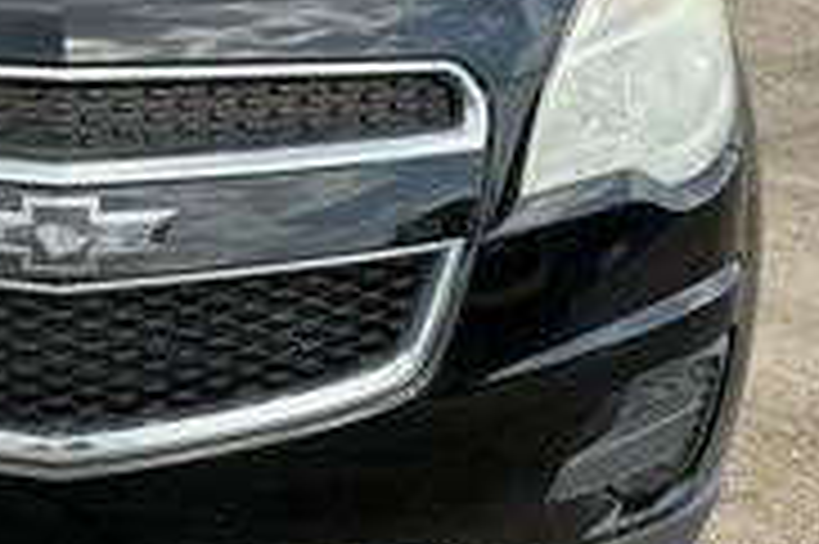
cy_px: 279
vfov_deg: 21.2
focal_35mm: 64
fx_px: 1455
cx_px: 108
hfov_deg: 30.3
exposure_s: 1/562
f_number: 1.8
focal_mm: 3
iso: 25
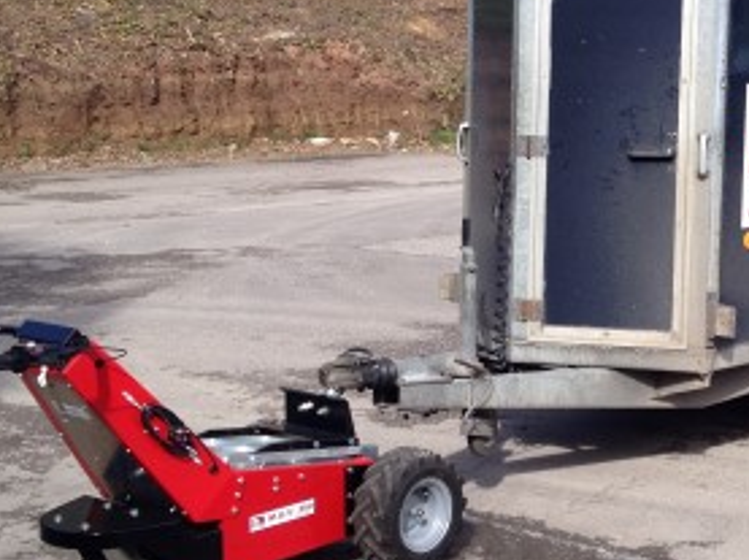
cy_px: 216
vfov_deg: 18.1
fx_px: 1750
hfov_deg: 23.7
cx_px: 635
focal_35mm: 81
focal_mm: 4.28
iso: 50
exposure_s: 1/756
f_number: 2.4
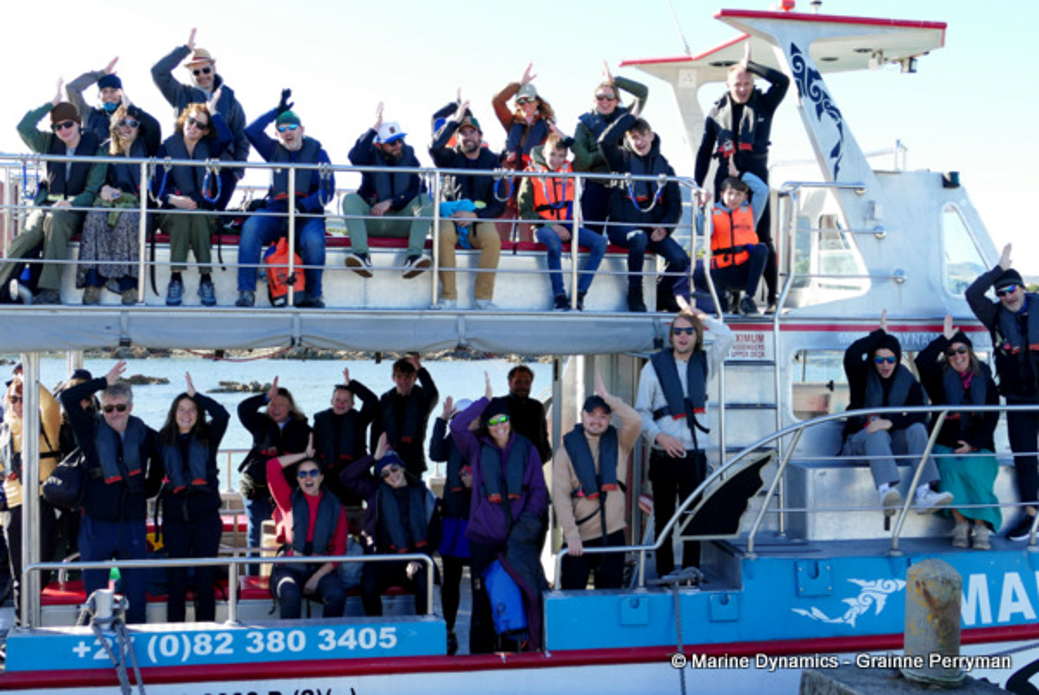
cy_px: 348
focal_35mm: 43
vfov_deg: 31.2
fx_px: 1242
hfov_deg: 45.4
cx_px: 520
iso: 125
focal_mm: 15.51
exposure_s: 1/400
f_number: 3.2
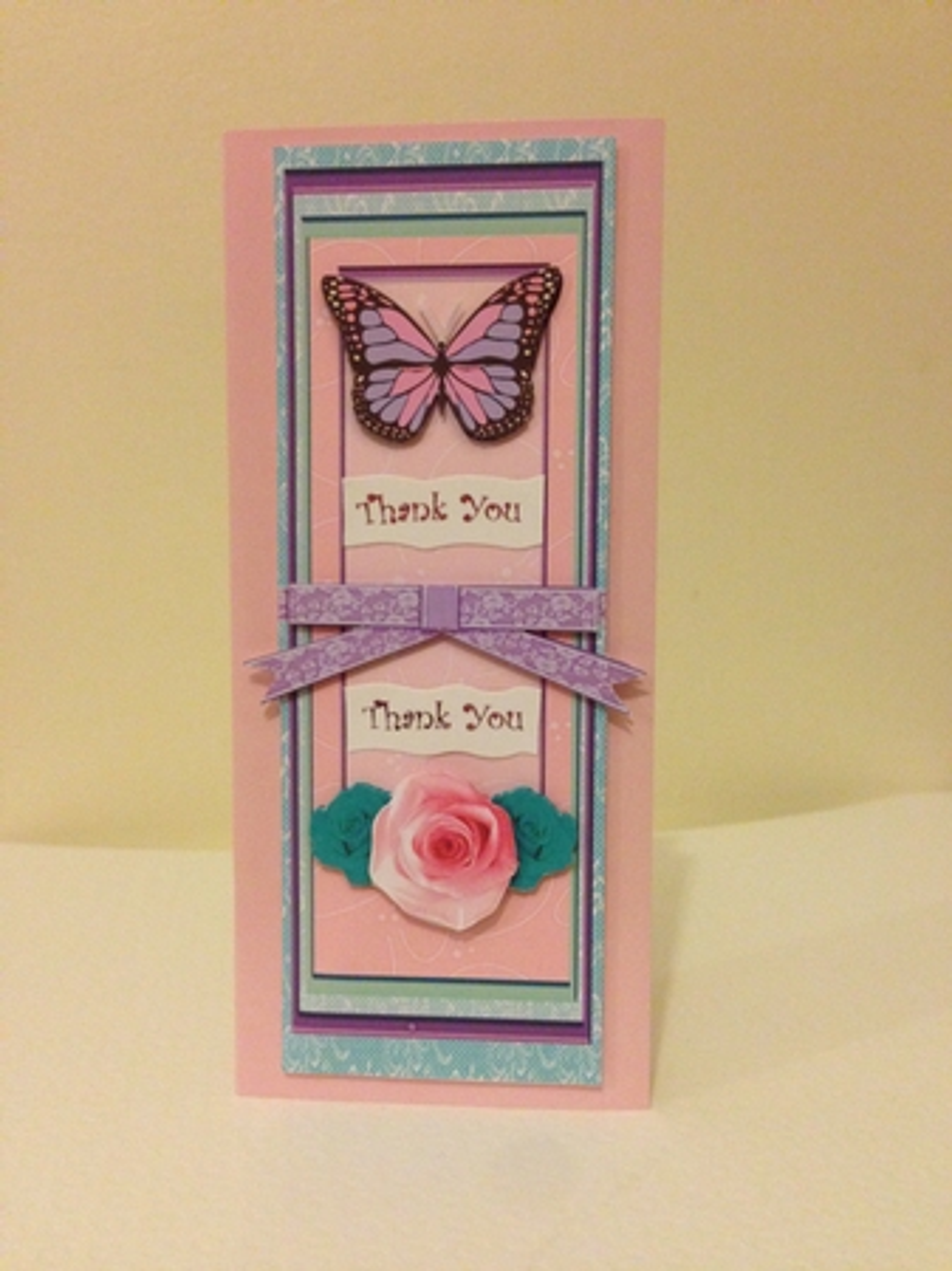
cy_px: 636
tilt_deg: -2.6
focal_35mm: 33
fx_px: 1211
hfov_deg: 42.9
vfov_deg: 55.4
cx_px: 476
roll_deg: -0.9
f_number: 2.4
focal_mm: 4.12
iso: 320
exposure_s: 1/20
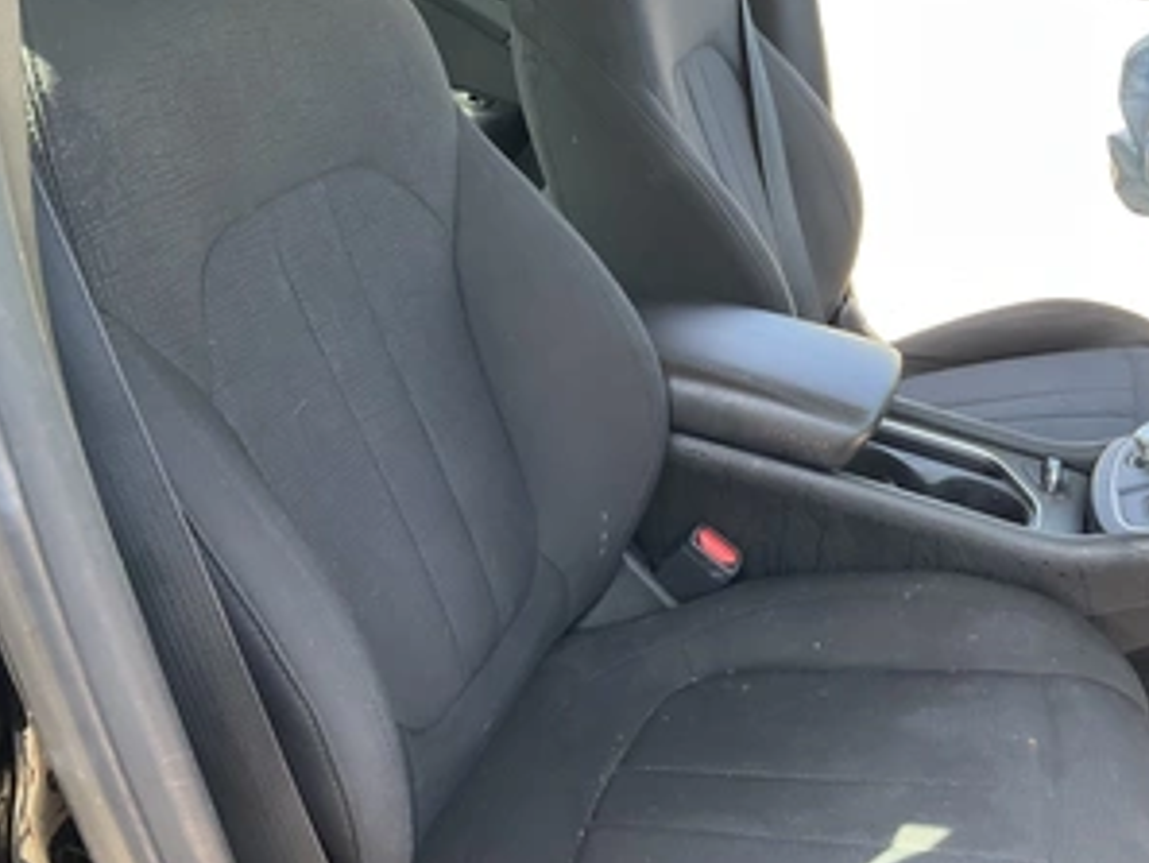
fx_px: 1295
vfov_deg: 36.8
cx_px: 642
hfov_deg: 47.7
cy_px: 445
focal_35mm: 39
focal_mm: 3
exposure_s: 1/122
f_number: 1.8
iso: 50
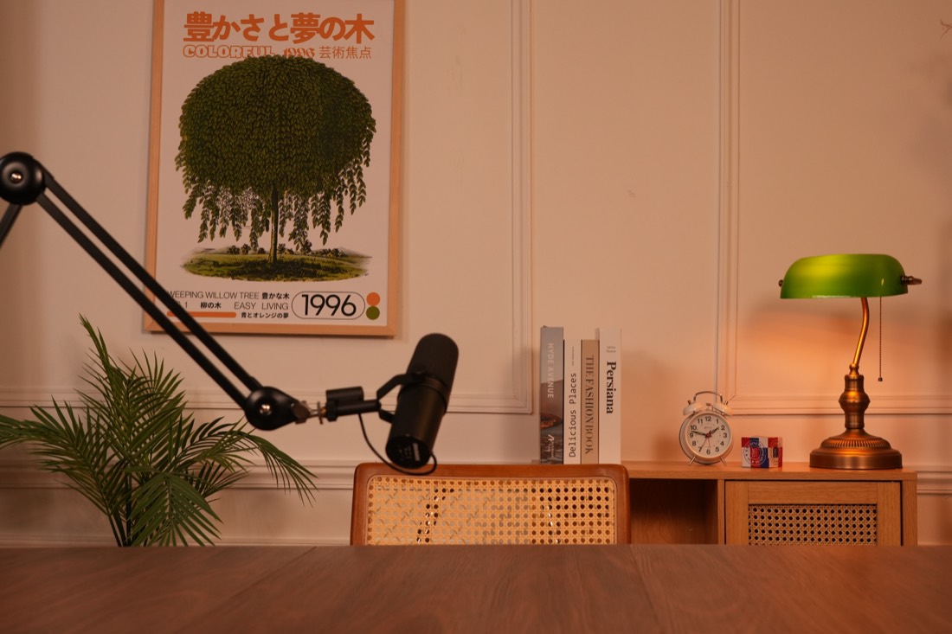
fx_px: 1626
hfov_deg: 32.6
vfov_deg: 22.1
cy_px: 317
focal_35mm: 62
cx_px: 476
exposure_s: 1/160
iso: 800
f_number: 5.6
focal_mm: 41
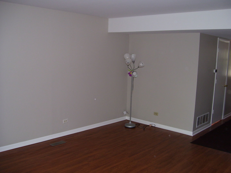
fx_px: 247
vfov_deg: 38.7
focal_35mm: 37
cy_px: 86
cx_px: 116
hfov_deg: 50.1
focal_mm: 6
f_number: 2.7
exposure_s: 1/60
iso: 80
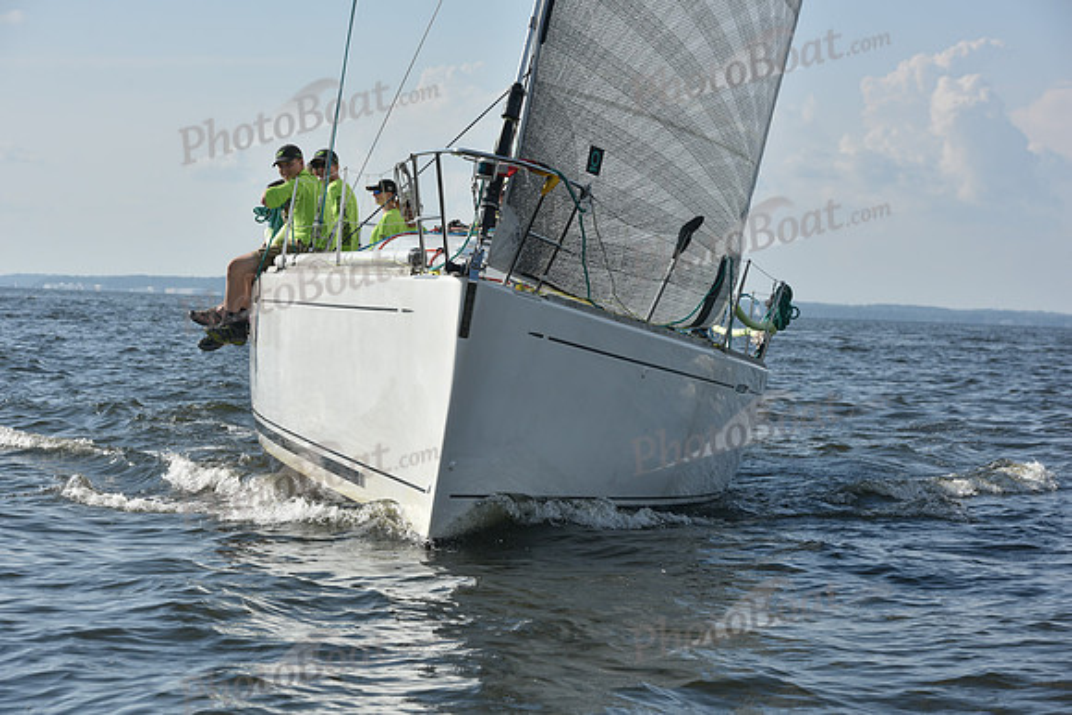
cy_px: 358
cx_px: 536
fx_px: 3336
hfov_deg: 18.3
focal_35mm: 112
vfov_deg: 12.2
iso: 250
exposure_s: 1/1250
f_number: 9
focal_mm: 112
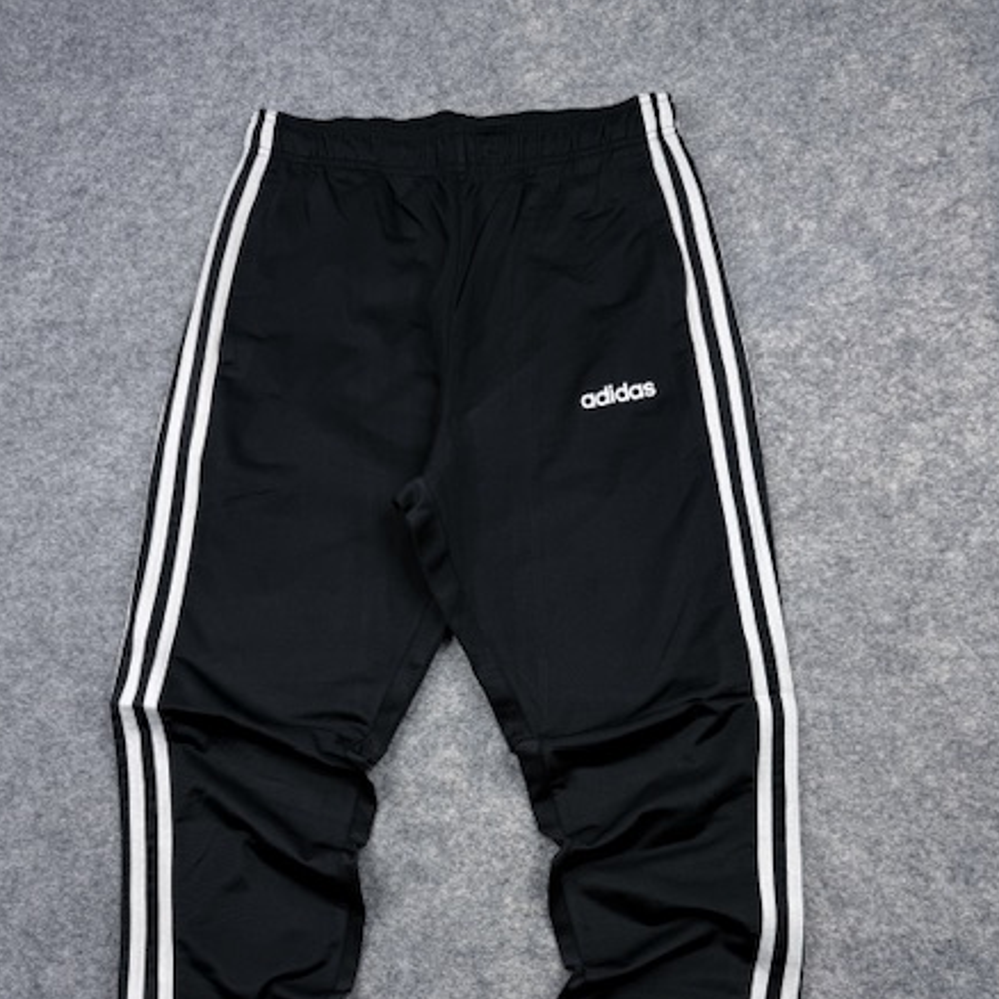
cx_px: 477
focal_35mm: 31
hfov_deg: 52.5
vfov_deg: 51.1
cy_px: 702
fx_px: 1012
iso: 50
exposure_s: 1/135
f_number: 1.78
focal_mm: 6.76
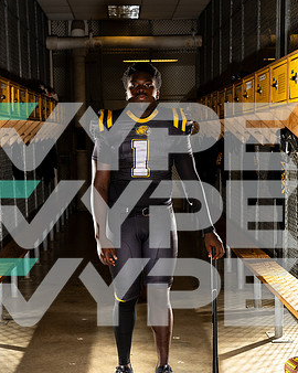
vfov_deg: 34.1
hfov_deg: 27.6
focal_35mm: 55
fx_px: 607
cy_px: 215
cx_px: 137
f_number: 5.6
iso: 200
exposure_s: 1/250
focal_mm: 44
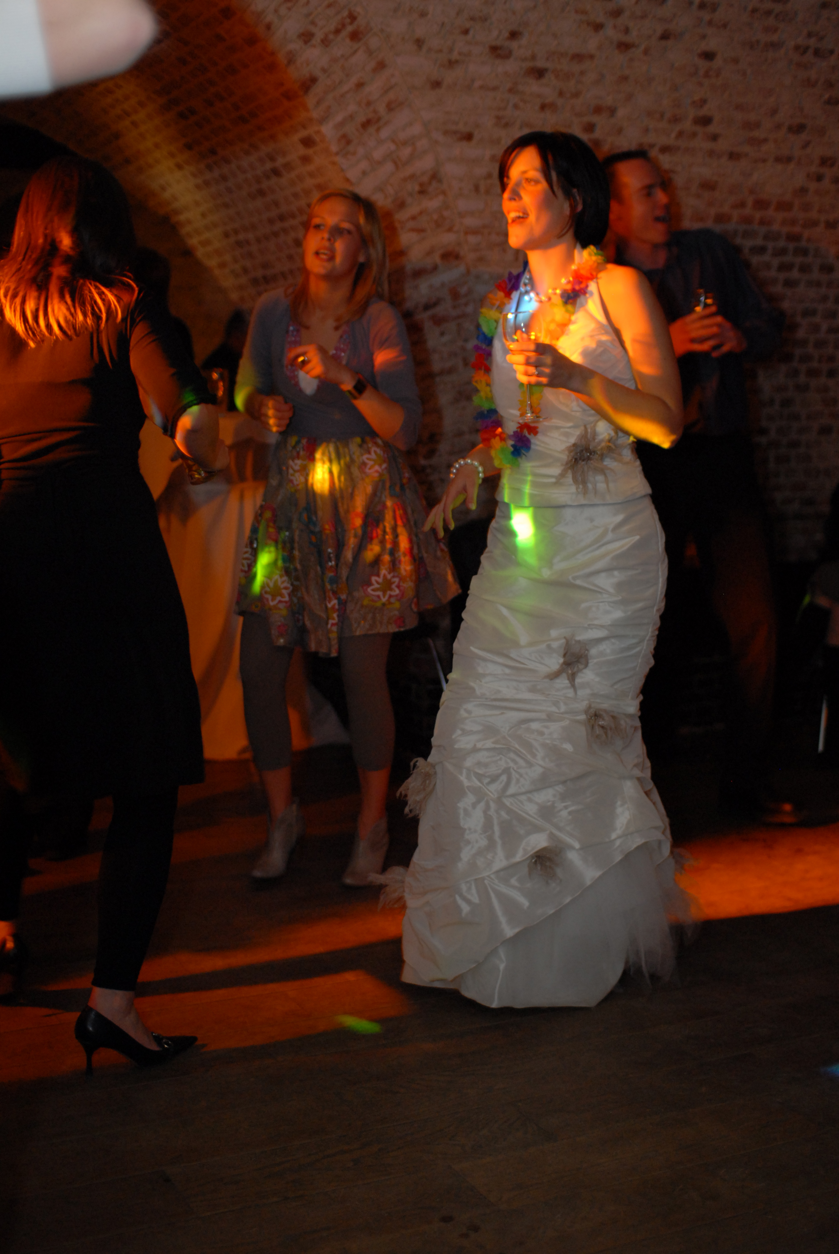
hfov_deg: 29.9
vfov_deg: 43.6
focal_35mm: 45
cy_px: 627
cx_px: 420
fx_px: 1569
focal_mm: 30
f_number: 1.4
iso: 400
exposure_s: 1/60
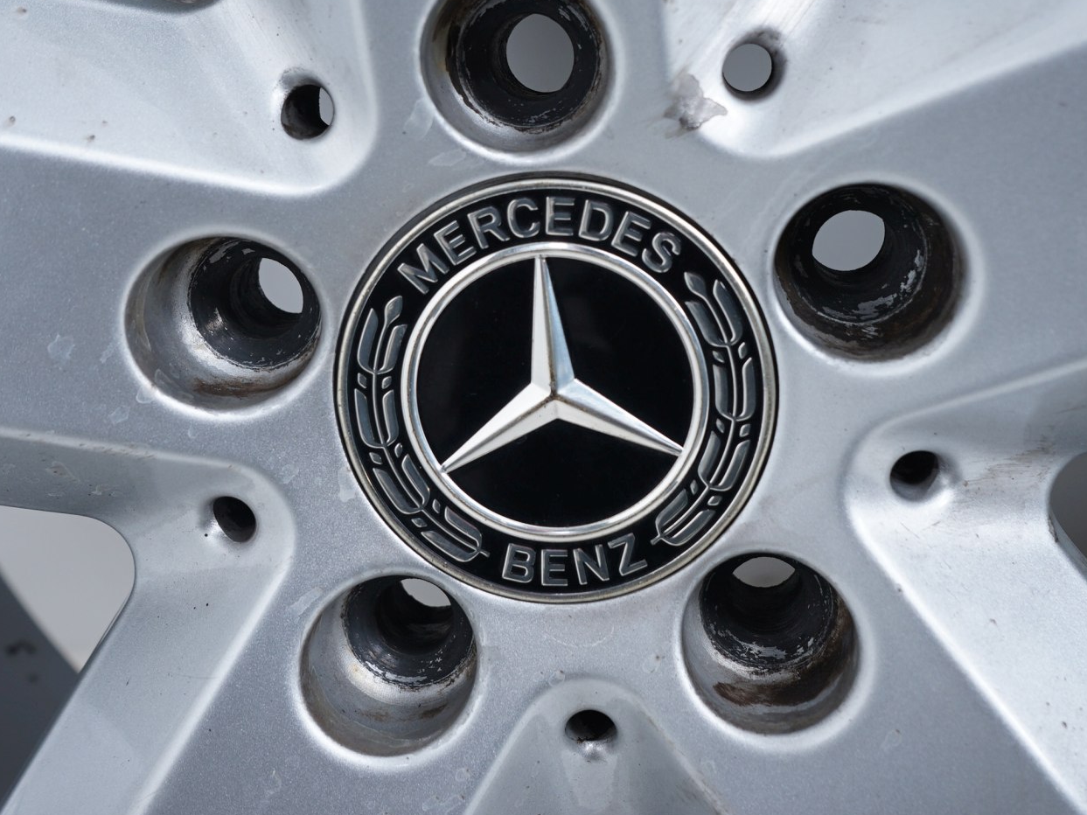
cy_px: 280
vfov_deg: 31.3
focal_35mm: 46
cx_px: 619
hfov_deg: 41.2
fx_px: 1444
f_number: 7.1
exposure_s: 1/100
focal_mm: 31
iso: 250
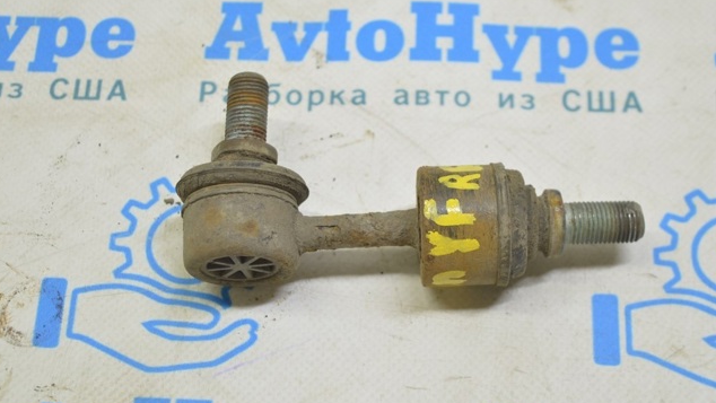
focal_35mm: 76
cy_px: 188
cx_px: 356
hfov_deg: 27.9
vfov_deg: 15.9
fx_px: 1443
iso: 400
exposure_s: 1/20
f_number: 5.6
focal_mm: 48
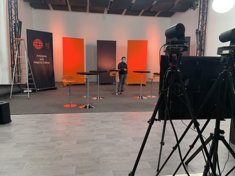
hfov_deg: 67.3
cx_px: 118
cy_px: 88
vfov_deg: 53.1
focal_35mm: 26
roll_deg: -0.1
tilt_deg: -6.8
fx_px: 177
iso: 50
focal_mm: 4.25
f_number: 1.8
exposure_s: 1/50
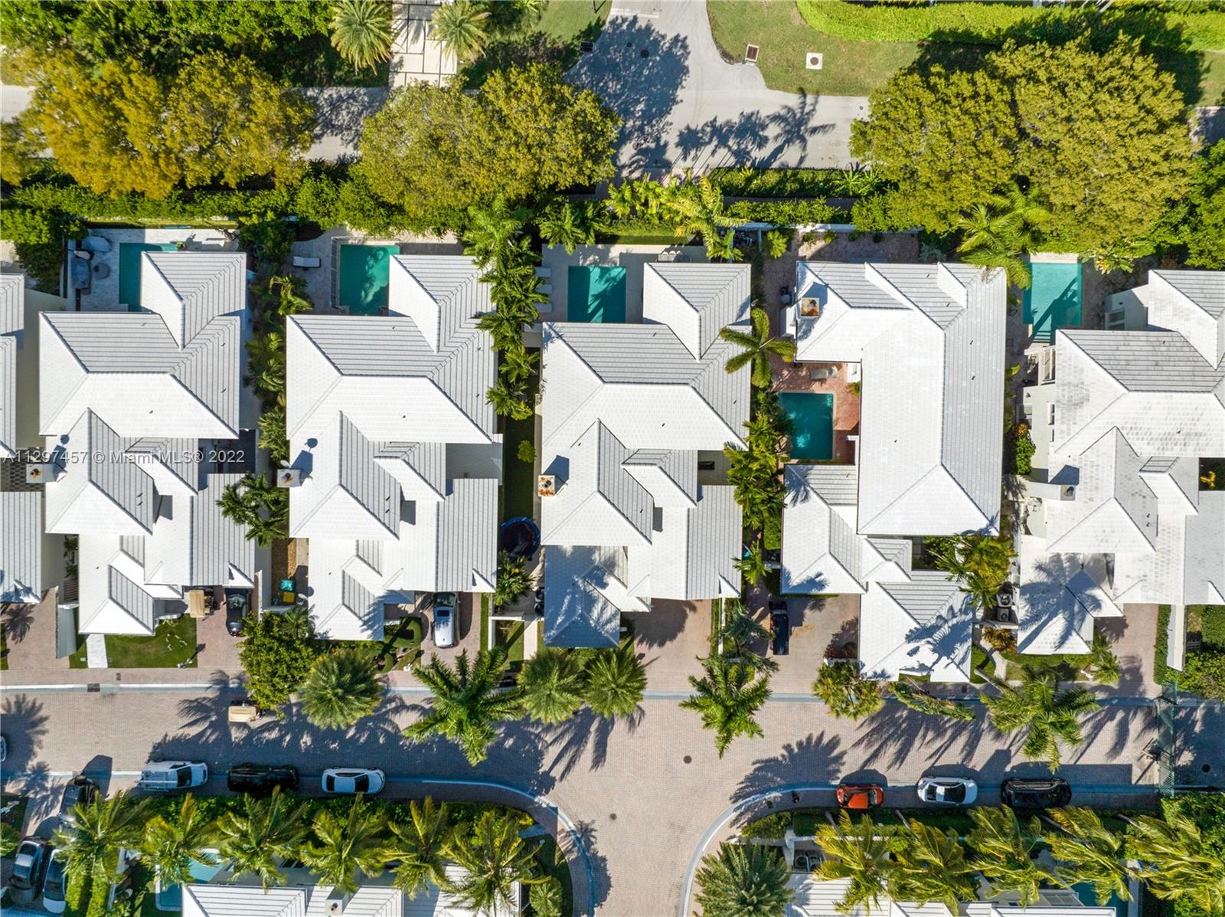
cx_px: 612
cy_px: 458
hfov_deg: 71.6
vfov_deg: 56.7
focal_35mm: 24
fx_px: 849
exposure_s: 1/1600
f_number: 5.6
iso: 100
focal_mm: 12.29
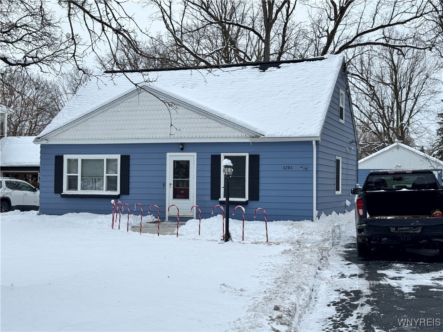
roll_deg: -0.3
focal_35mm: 48
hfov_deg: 39.7
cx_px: 222
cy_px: 166
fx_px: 614
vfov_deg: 30.3
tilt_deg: +1.0
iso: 64
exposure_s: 1/926
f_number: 1.78
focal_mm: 6.76
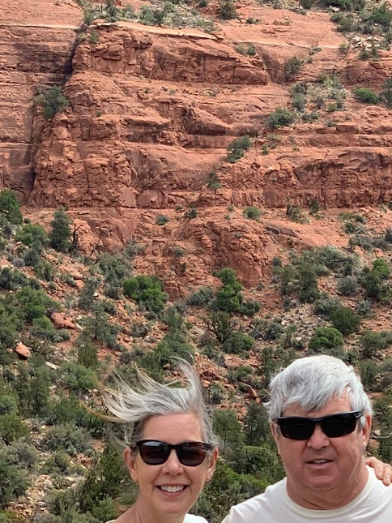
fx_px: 1947
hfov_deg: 11.4
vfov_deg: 15.2
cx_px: 361
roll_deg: +2.5
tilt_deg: +8.8
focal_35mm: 129
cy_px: 106
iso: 16
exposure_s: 1/695
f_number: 2.4
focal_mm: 6
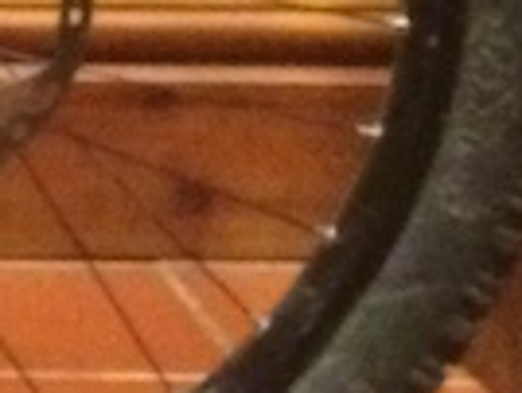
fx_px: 3339
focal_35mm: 221
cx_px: -1340
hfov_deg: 7.3
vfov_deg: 6.5
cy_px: -424
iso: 640
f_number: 2.2
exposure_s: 1/15
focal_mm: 4.15
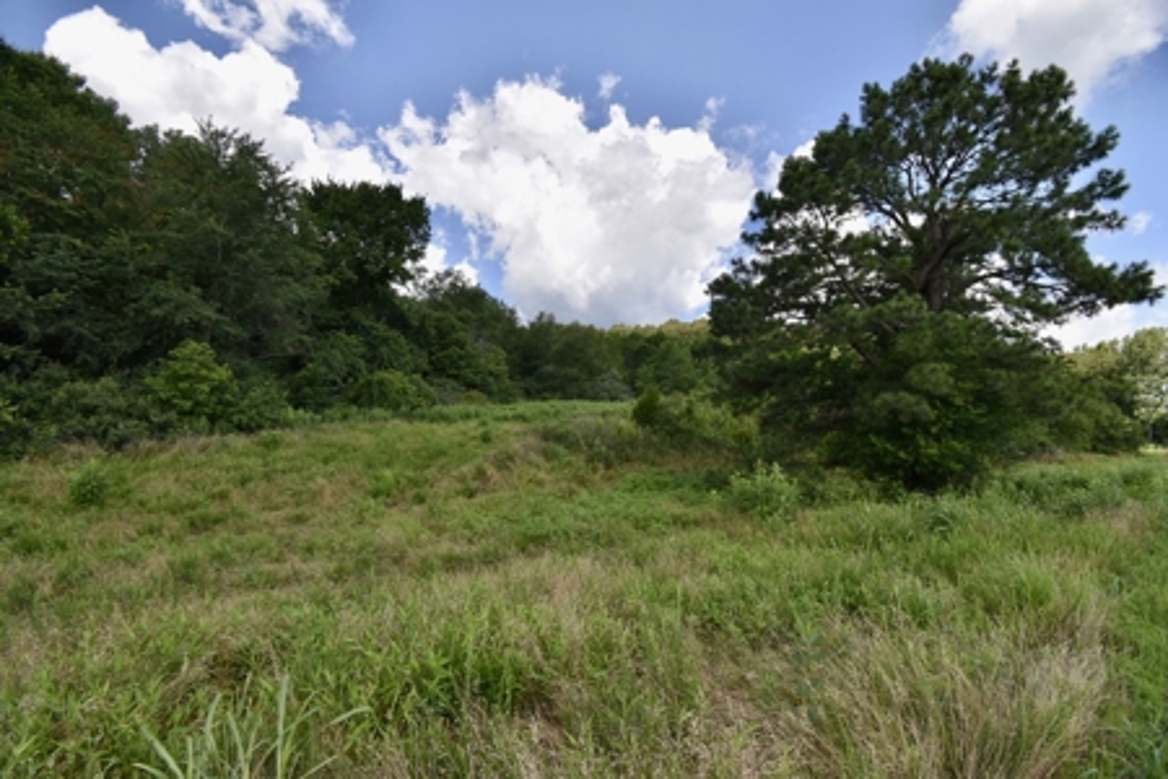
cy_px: 390
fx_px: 487
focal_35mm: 15
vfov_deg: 77.3
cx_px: 584
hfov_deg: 100.4
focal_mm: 10
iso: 100
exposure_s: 1/200
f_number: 8
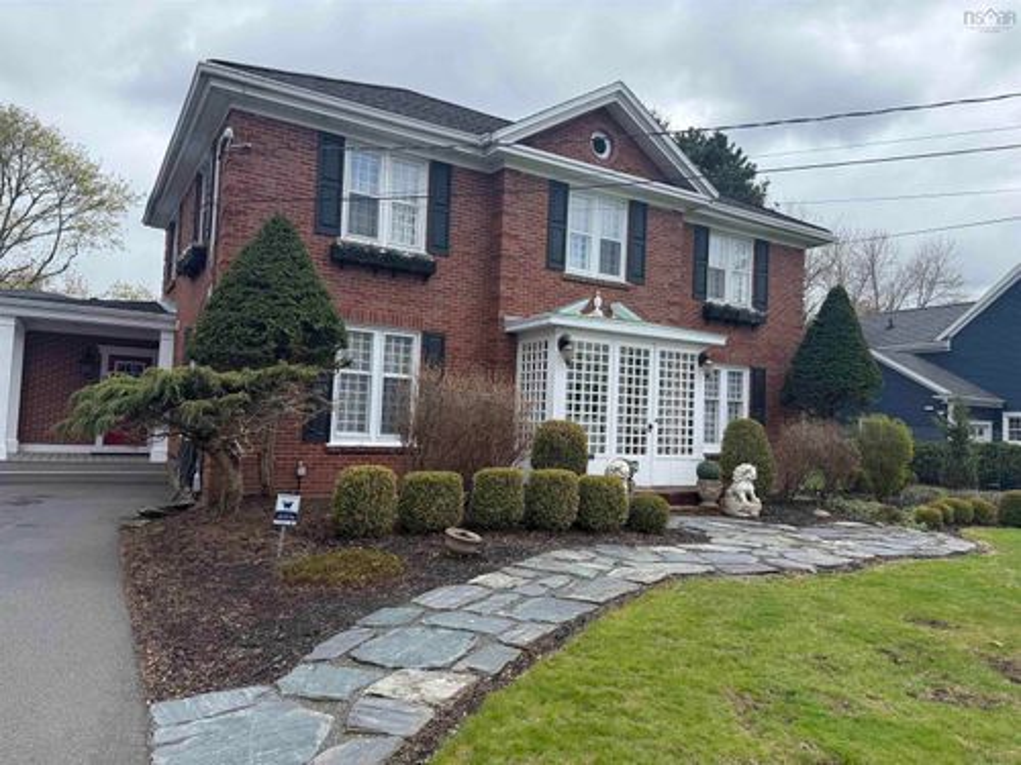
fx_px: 708
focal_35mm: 24
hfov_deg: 71.6
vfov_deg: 56.8
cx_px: 510
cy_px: 382
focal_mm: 6.76
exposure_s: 1/4167
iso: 100
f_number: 1.78
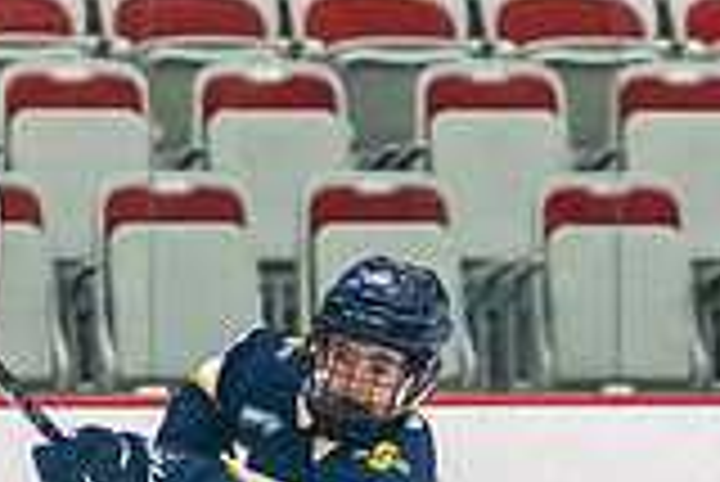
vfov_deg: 2.4
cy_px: 755
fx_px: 11630
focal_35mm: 581
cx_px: 221
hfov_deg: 3.5
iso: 4000
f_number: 2.8
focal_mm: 102
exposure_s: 1/1600
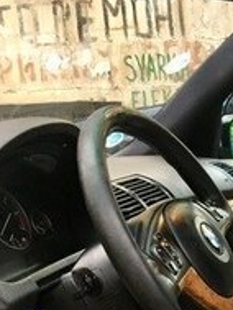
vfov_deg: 23.2
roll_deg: +1.9
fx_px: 681
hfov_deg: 18.3
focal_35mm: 76
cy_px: 384
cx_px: 289
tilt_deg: -21.2
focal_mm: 4.15
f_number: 2.2
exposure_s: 1/33
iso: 125
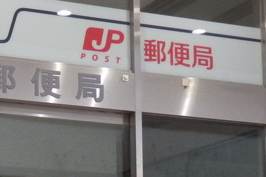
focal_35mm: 125
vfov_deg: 10.9
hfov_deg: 16.1
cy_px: 163
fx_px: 924
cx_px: 13
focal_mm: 6.6
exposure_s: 1/30
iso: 400
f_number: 3.6
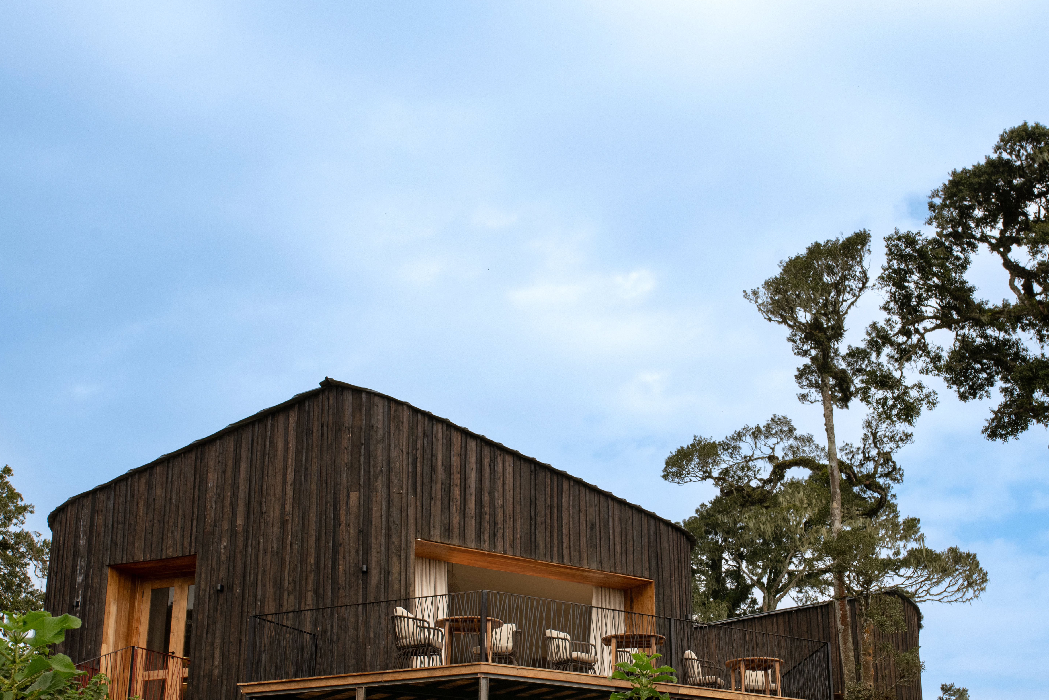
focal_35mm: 50
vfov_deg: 26.8
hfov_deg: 39.4
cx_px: 625
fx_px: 1457
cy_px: 481
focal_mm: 35
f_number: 10
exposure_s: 1/800
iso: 400
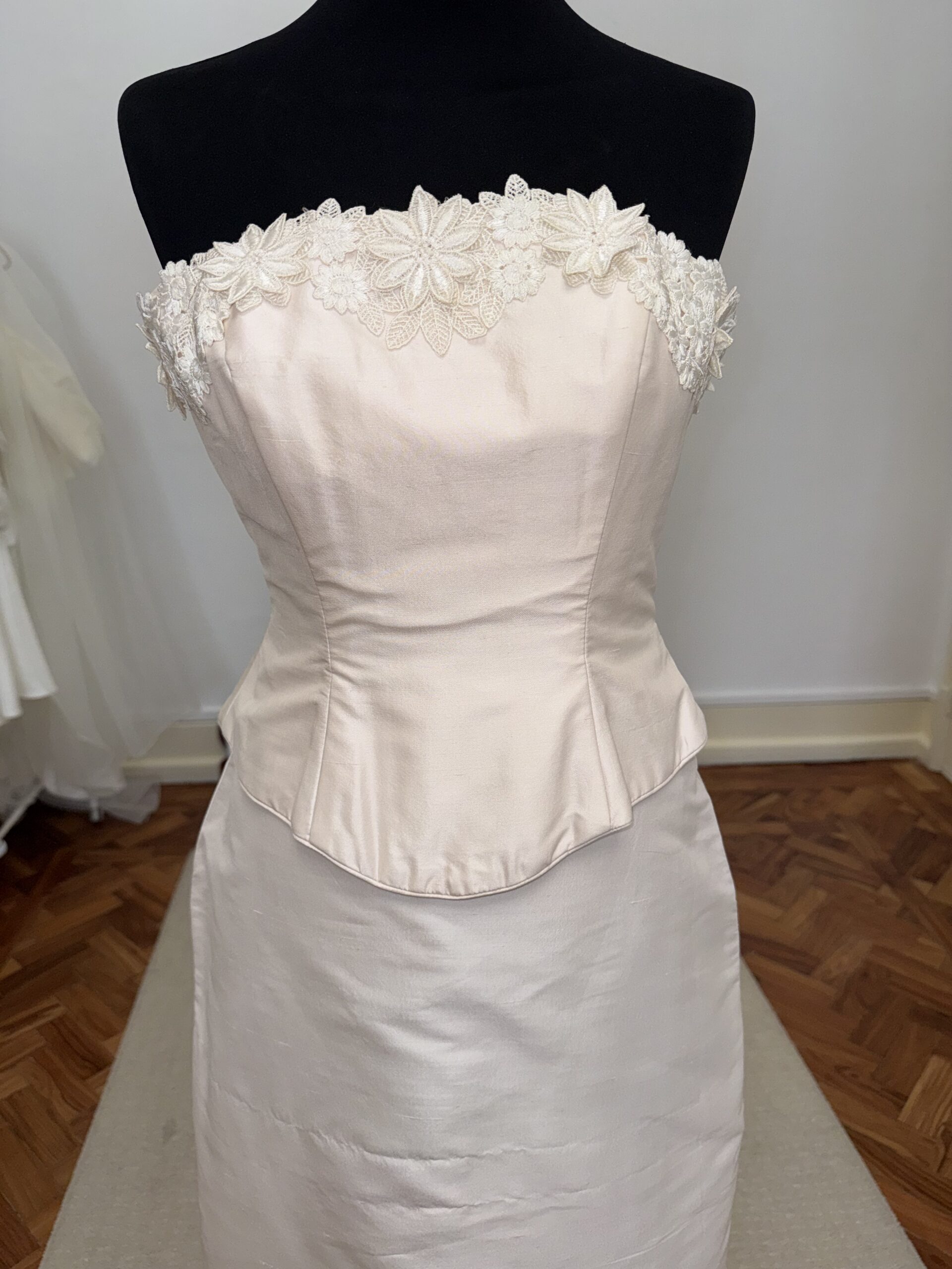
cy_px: 634
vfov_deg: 71.6
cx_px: 476
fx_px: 880
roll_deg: +0.2
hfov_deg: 56.8
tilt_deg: -17.5
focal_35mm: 24
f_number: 1.78
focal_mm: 6.76
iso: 50
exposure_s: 1/549
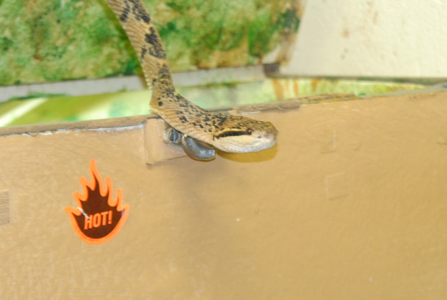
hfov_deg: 16.1
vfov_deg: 10.8
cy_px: 120
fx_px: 1580
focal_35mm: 127
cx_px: 235
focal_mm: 66
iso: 1600
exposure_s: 1/30
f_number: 5.6
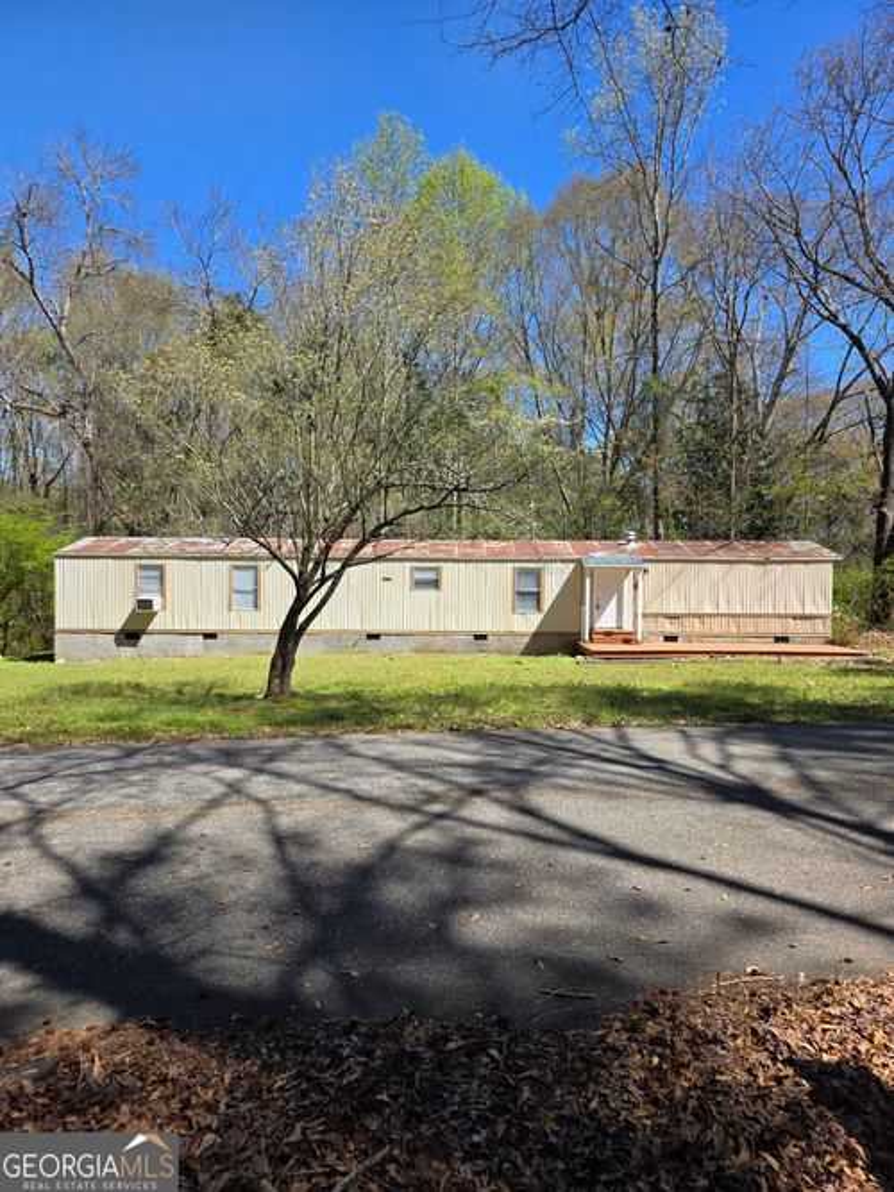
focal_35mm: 23
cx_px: 447
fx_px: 792
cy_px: 596
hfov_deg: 58.9
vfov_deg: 73.9
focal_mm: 6.3
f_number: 1.7
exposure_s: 1/3177
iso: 80
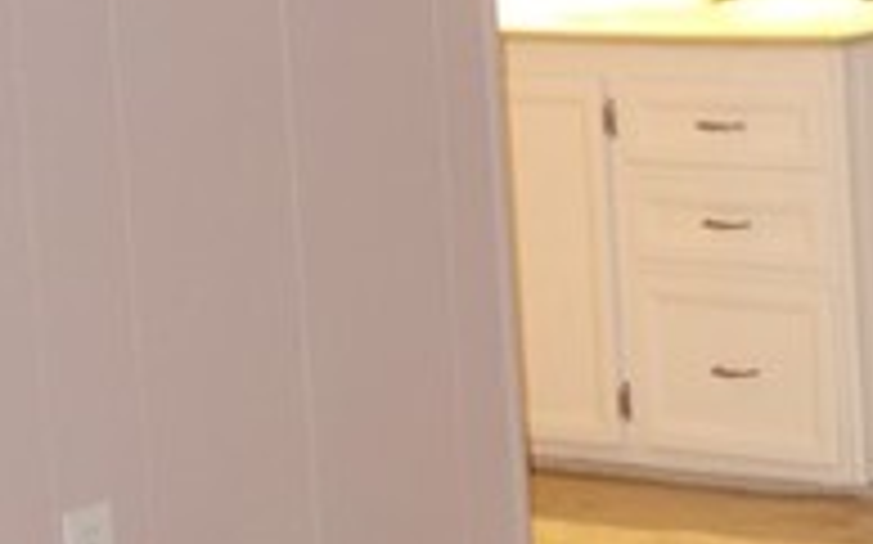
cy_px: 124
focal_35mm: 151
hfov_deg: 13.1
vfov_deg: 8.7
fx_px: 3591
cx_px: 1323
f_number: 1.8
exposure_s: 1/30
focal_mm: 10.4
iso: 250
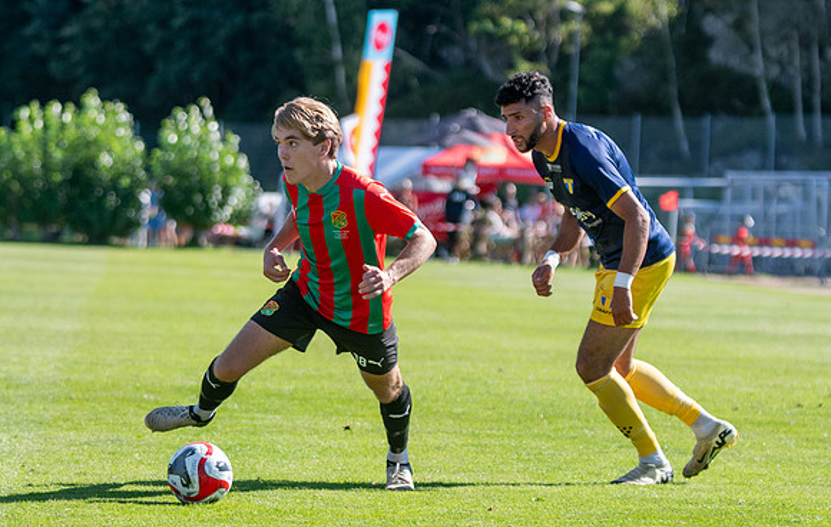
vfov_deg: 5.1
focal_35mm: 261
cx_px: 323
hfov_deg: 8.0
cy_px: 314
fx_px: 5948
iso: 360
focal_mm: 112
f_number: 3.2
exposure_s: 1/2000
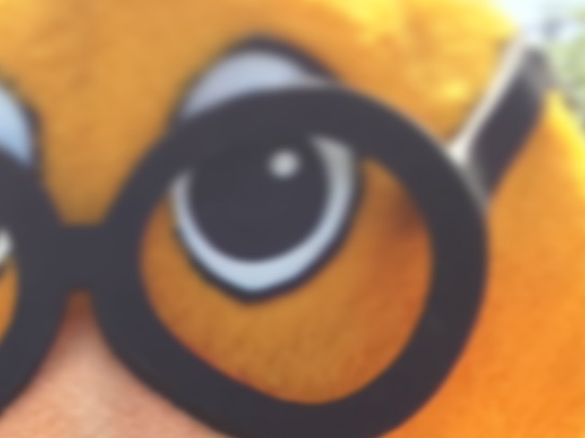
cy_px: 858
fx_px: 2449
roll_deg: -3.1
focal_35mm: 145
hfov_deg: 12.1
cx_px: -594
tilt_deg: -12.3
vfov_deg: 9.6
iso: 32
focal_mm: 4.15
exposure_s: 1/494
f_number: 2.2
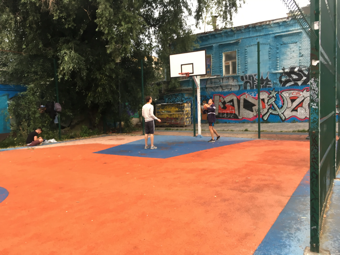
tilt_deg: -4.9
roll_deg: +3.2
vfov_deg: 48.2
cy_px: 128
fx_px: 285
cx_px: 170
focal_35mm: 29
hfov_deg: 61.7
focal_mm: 4.15
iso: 25
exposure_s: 1/33
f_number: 2.2
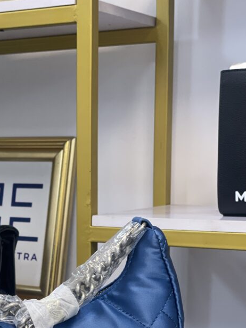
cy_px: 282
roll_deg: +0.4
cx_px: 40
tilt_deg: -7.0
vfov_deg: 21.4
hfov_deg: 16.3
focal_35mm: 90
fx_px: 853
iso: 80
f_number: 2
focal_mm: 6
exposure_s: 1/122
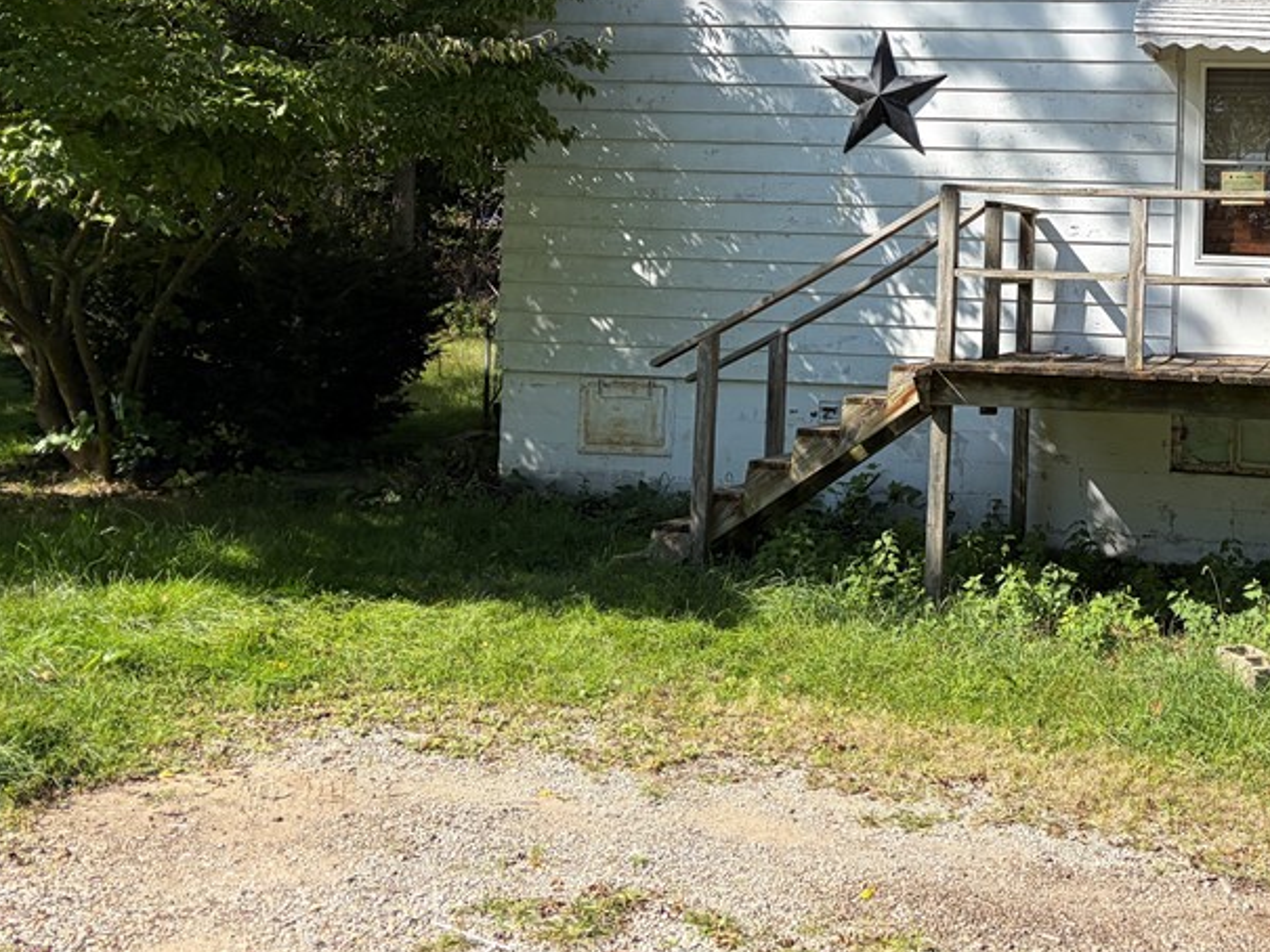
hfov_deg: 40.7
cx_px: 1060
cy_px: 205
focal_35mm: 44
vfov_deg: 32.1
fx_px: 1615
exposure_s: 1/2747
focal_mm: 5.96
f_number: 1.6
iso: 50
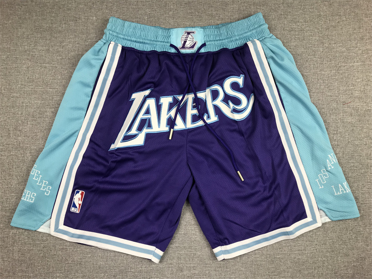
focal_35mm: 28
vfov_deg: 49.7
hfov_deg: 63.4
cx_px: 186
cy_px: 140
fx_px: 301
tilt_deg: -86.1
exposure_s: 1/50
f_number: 1.8
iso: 32
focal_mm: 3.99
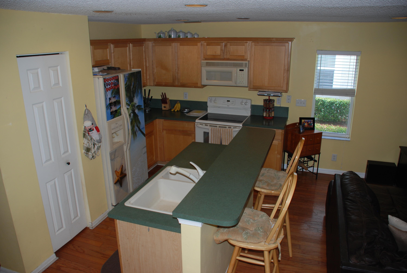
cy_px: 136
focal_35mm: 27
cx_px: 204
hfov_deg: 67.3
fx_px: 306
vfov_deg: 48.0
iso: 200
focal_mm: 18
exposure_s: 1/60
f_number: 3.5
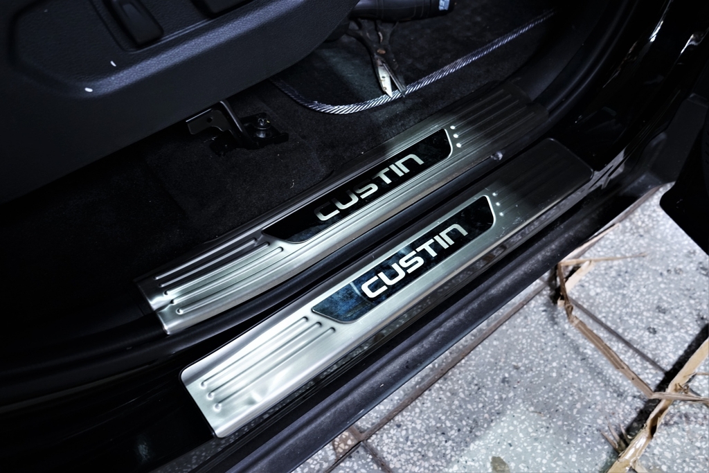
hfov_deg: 65.5
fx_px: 551
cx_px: 354
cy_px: 236
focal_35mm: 28
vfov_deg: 46.4
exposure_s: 1/20
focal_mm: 28
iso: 1600
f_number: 5.6
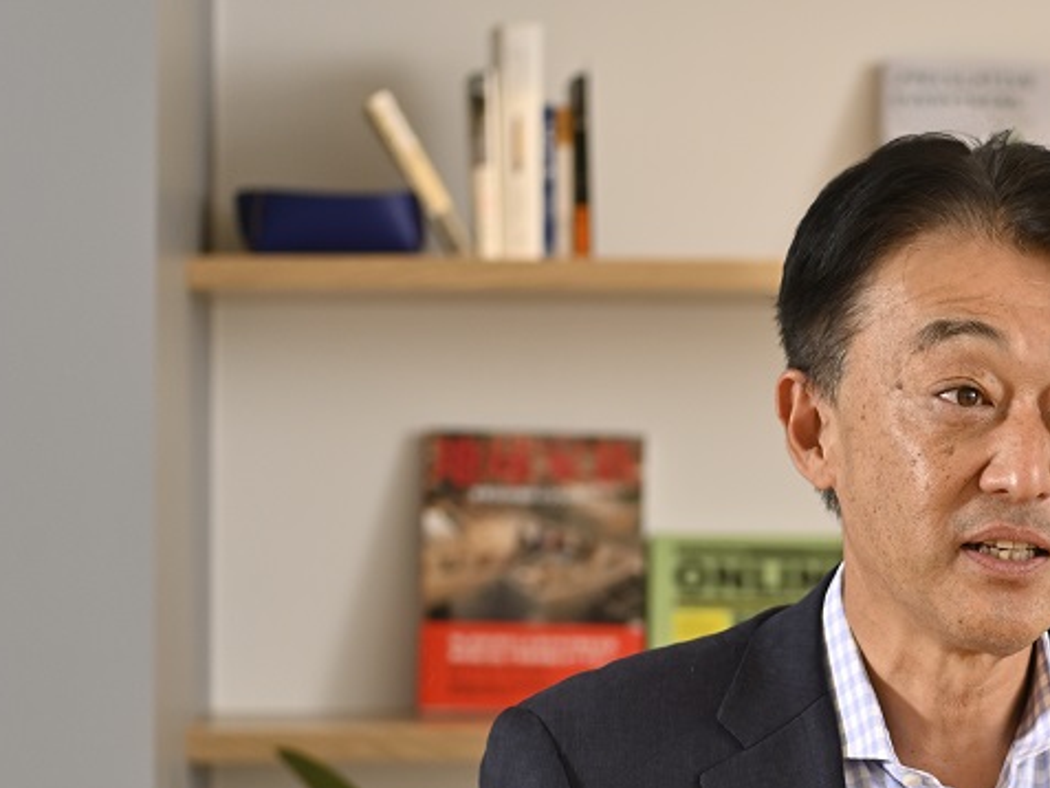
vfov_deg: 10.5
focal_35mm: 141
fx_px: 4278
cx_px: 1074
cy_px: 674
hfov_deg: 13.8
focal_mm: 70
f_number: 4
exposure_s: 1/125
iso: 400
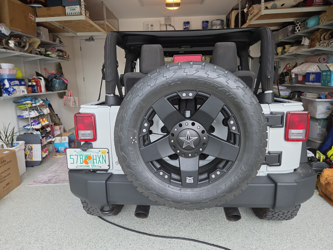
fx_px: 221
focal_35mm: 23
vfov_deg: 58.9
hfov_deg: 73.9
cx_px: 166
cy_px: 125
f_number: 1.8
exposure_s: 1/120
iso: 200
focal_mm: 5.4
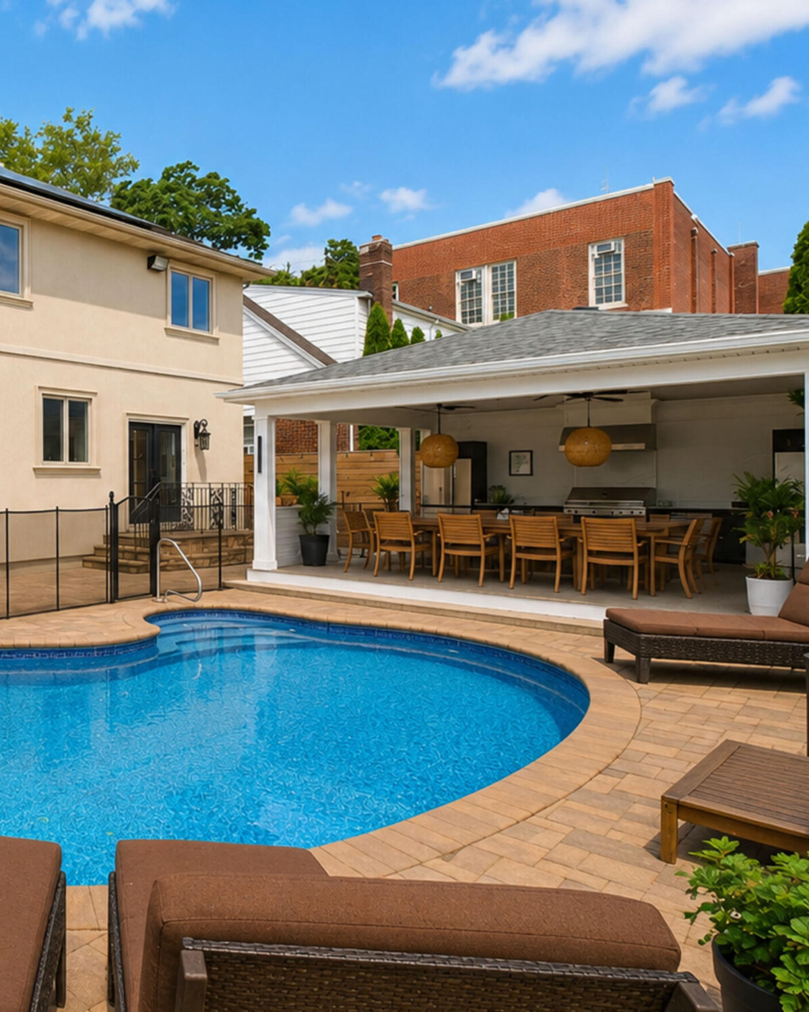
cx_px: 7
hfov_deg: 48.7
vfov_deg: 70.1
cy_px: 458
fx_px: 719
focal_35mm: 24
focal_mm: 10
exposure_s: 1/125
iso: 500
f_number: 8
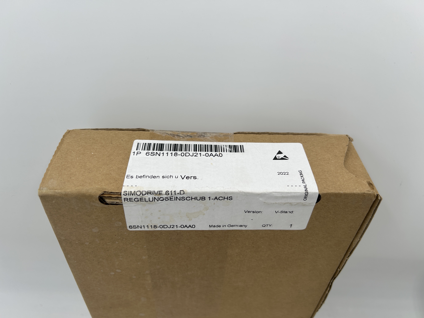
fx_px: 318
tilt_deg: -38.9
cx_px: 212
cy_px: 159
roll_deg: -2.5
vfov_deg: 53.1
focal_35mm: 26
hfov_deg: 67.3
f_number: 1.5
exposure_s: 1/614
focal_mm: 5.7
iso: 50
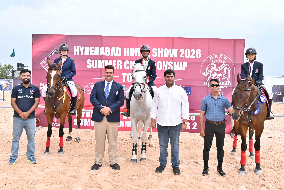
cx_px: 142
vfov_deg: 40.0
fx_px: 260
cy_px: 95
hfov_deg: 57.2
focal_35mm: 33
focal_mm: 22
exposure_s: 1/350
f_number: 5.6
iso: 1100
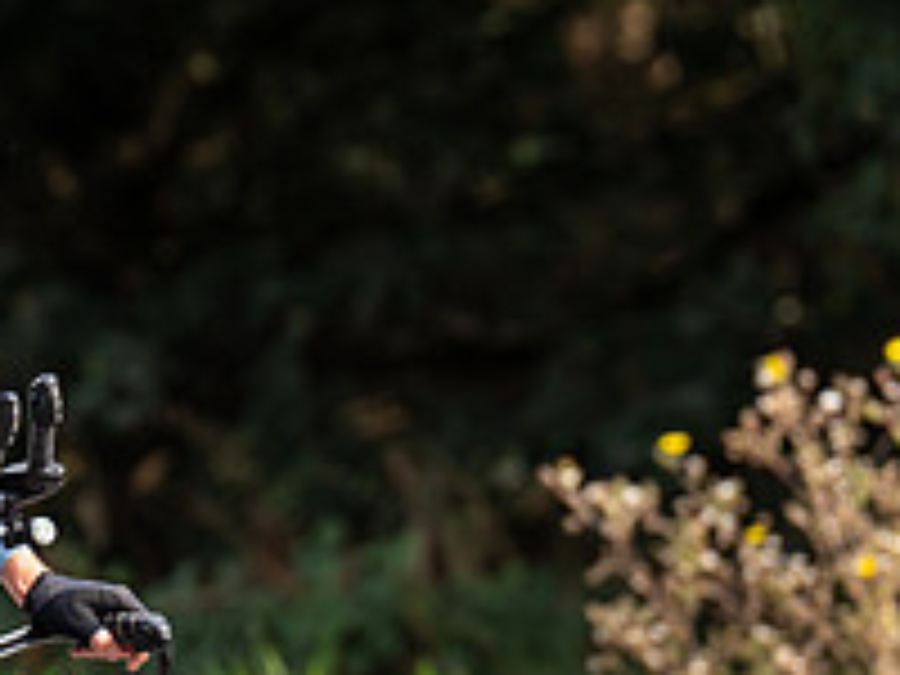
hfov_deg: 3.1
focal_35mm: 646
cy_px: 404
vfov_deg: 2.3
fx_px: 16796
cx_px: -266
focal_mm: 200
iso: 100
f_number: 4
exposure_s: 1/1000
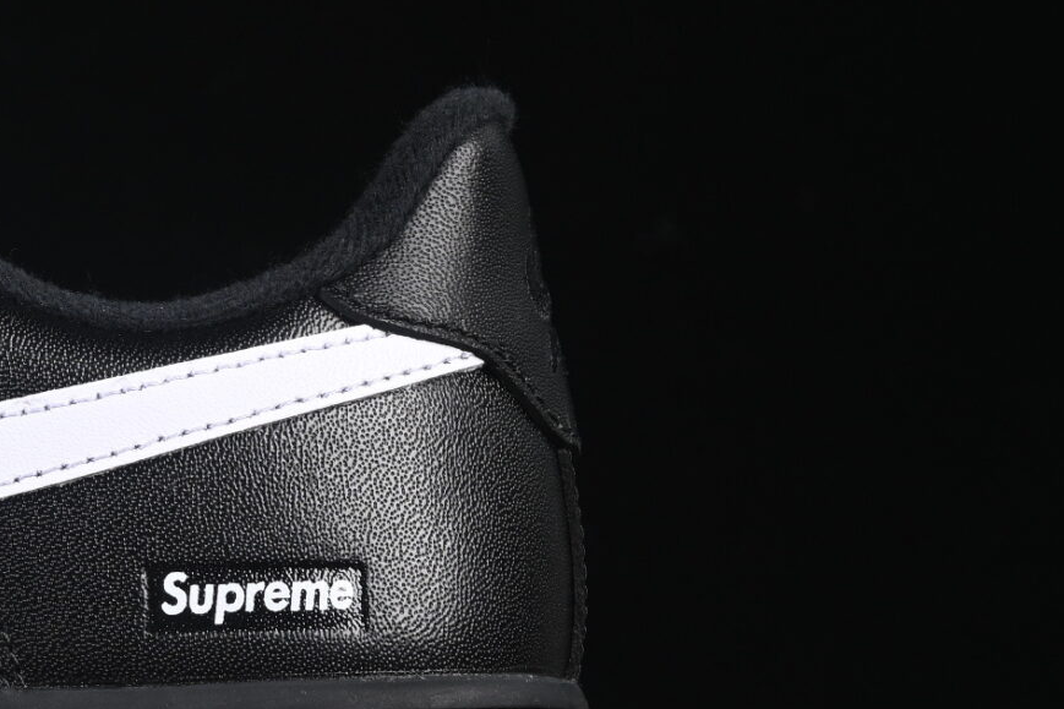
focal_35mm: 221
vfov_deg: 6.2
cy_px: 356
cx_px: -479
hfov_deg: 9.1
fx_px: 6530
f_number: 6.3
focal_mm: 50
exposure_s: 1/60
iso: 160
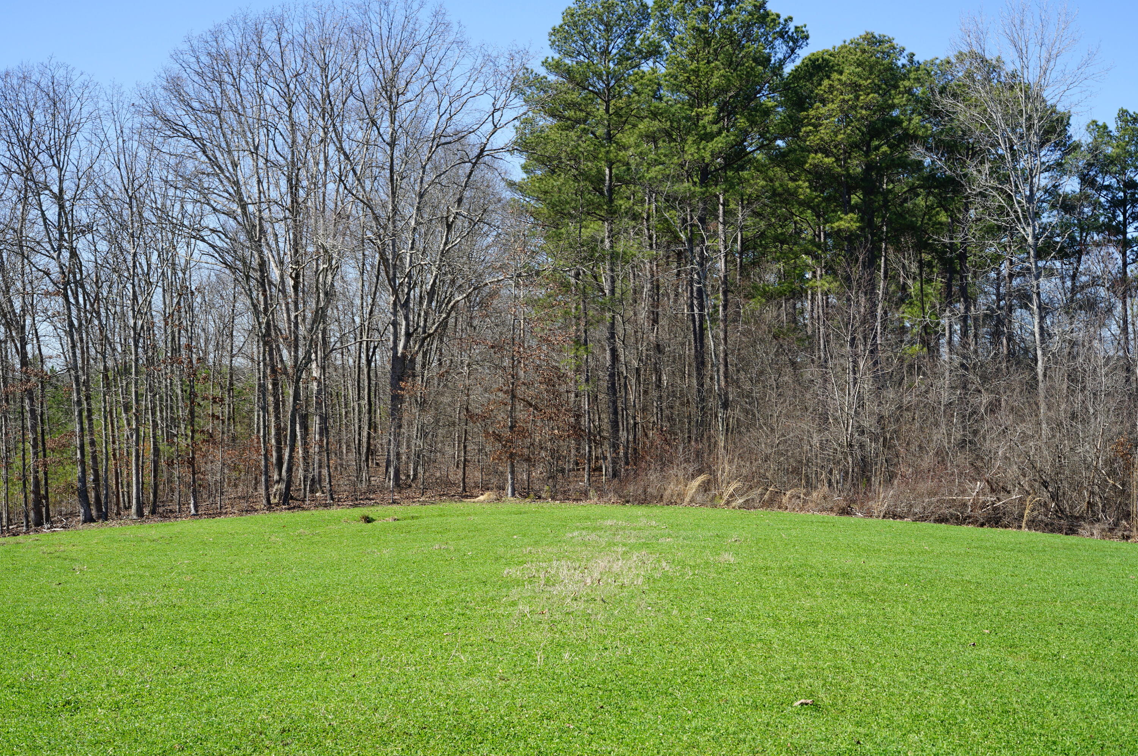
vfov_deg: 26.9
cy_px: 378
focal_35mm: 50
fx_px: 1579
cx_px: 569
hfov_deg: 39.6
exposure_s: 1/125
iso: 100
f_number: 9
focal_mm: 50
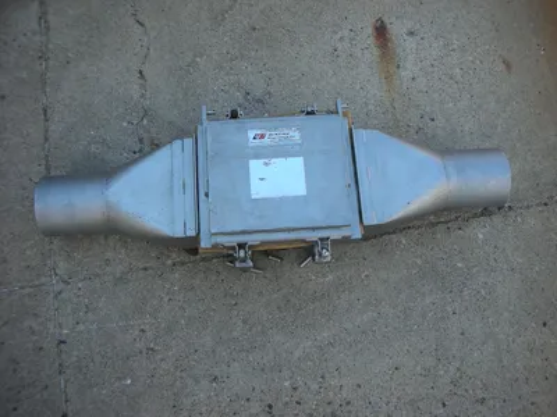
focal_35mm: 35
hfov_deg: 52.6
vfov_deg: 40.7
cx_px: 278
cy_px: 208
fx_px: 563
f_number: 3
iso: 50
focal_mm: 5.8
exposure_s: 1/152
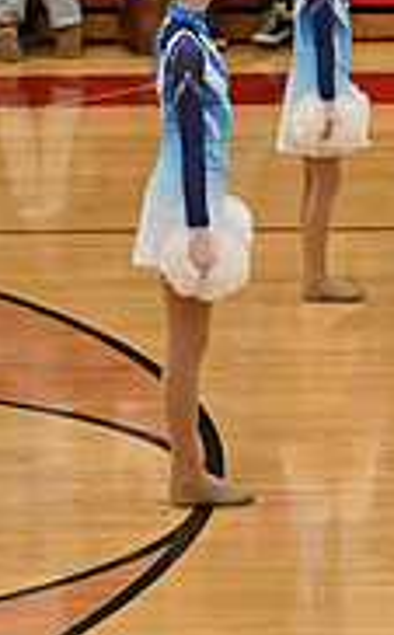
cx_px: 973
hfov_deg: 3.8
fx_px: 5904
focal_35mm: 342
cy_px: 89
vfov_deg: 6.1
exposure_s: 1/400
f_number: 4
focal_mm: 70
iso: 6400
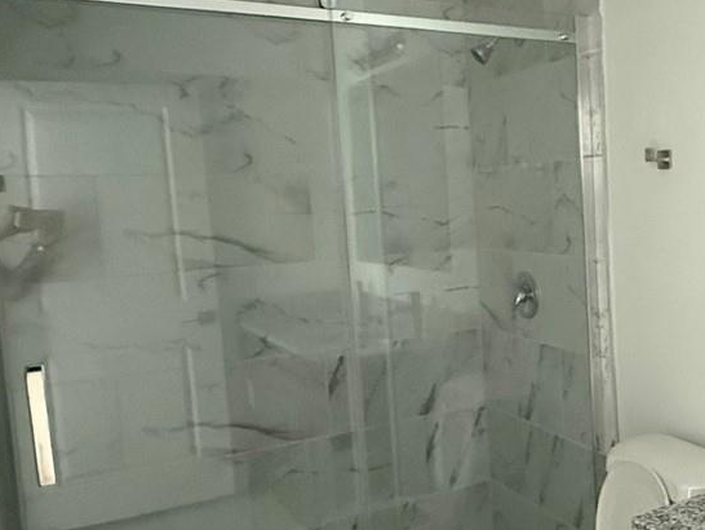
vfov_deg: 35.2
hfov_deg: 41.5
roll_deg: +1.8
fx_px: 835
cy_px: 266
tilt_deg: -5.4
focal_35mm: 41
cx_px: 657
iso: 1250
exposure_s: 1/58
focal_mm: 2.22
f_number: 2.2
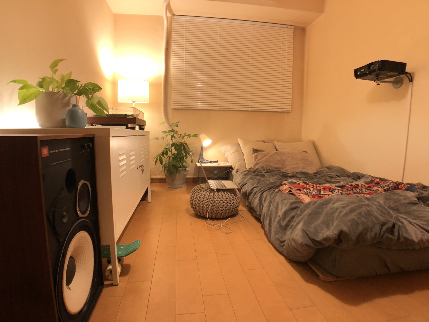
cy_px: 161
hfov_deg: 63.4
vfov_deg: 49.7
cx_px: 214
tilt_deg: -5.5
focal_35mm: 28
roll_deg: -0.6
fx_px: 347
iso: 50
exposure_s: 1/15
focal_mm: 3.99
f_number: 1.8
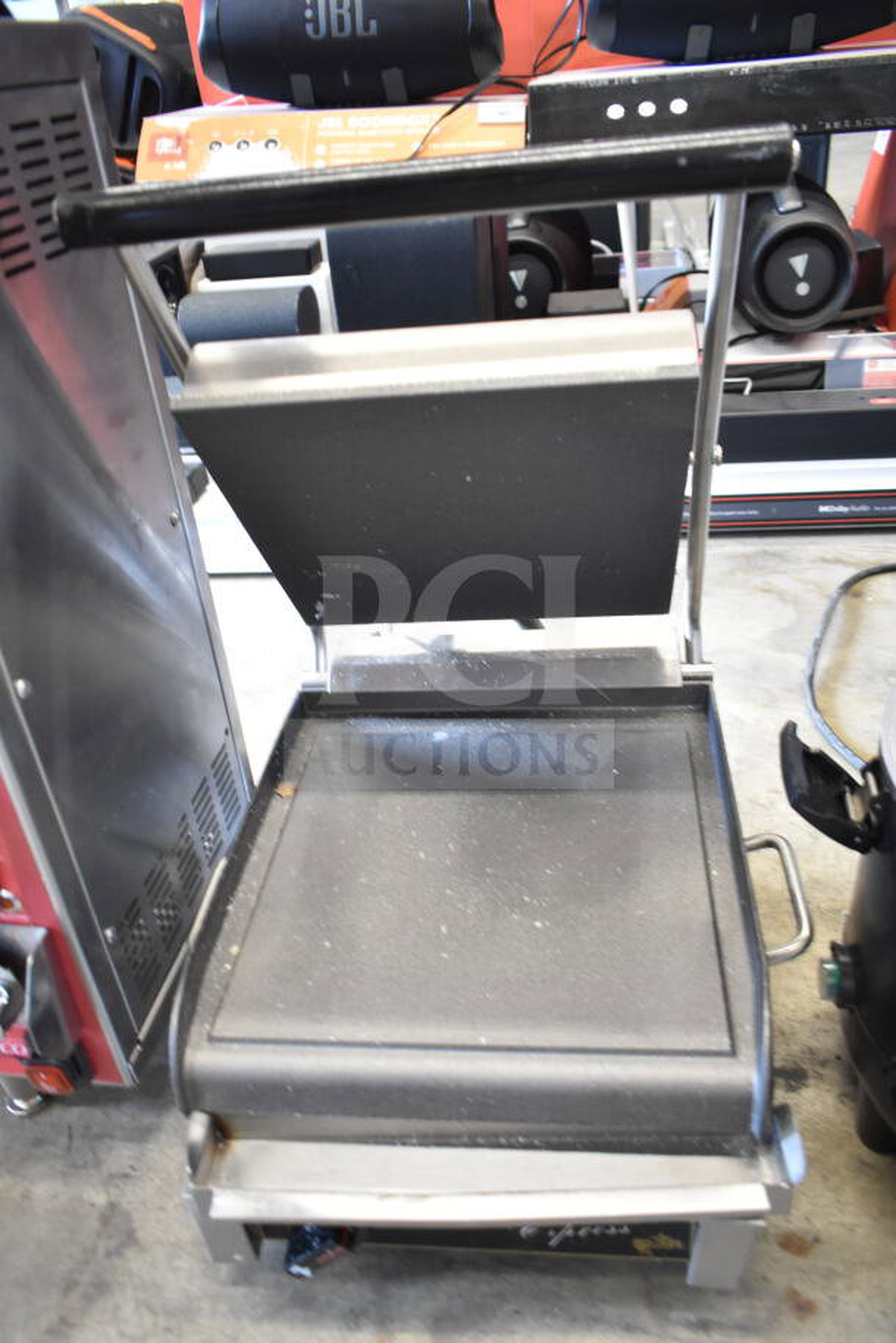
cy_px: 672
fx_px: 1007
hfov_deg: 48.0
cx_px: 448
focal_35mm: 27
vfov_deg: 67.4
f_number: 3.5
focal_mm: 18
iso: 1600
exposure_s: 1/40
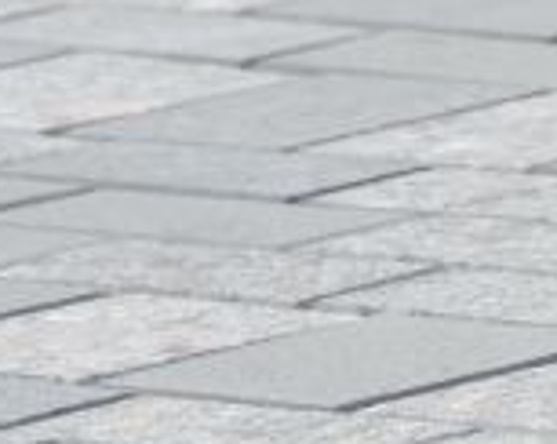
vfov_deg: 1.2
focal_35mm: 1288
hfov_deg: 1.5
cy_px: -2689
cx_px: 1471
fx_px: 21206
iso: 450
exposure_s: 1/800
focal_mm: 116
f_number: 3.5
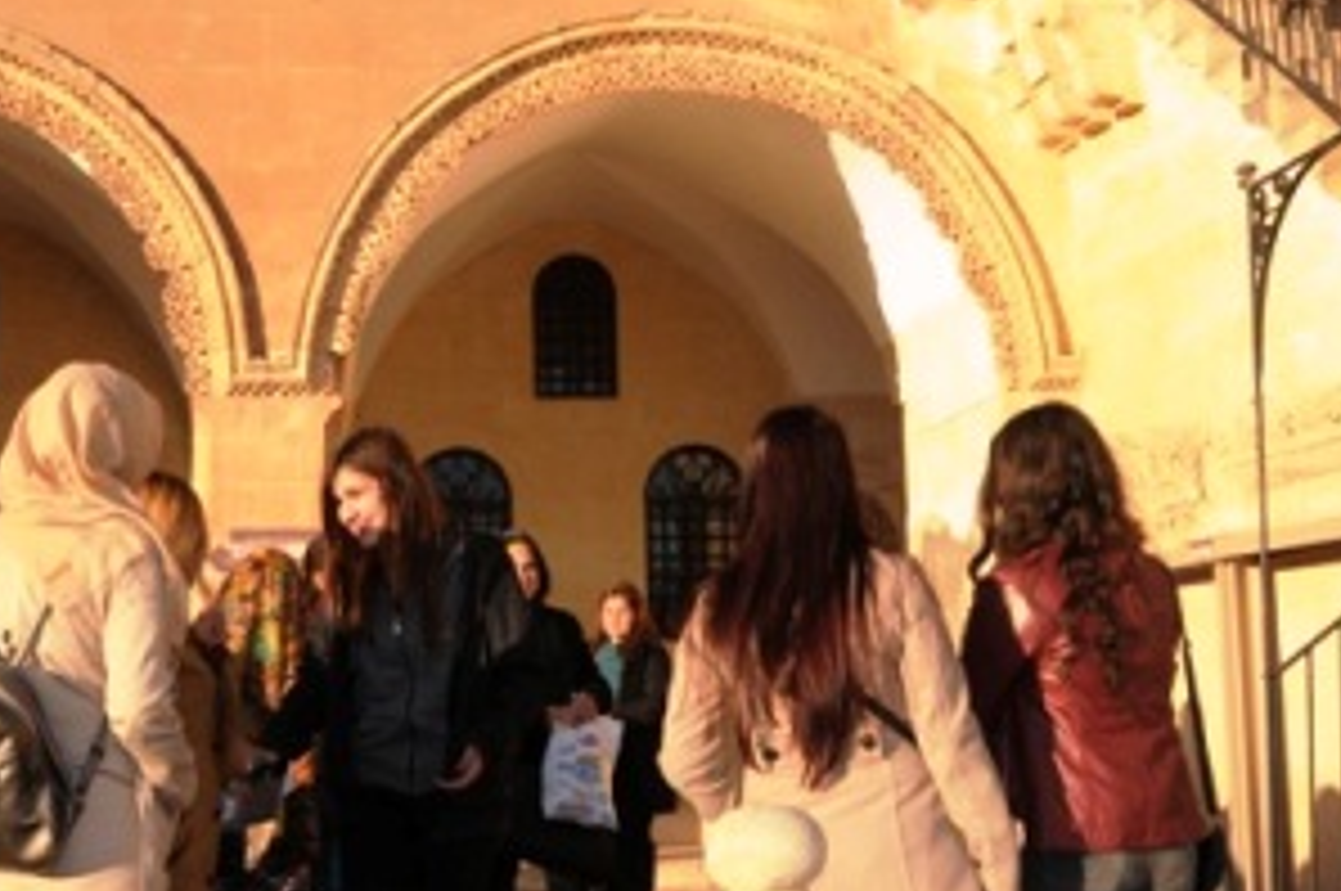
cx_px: 576
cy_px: 137
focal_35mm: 58
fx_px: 2158
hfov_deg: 34.5
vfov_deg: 22.9
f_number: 14
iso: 400
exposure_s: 1/250
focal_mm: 18
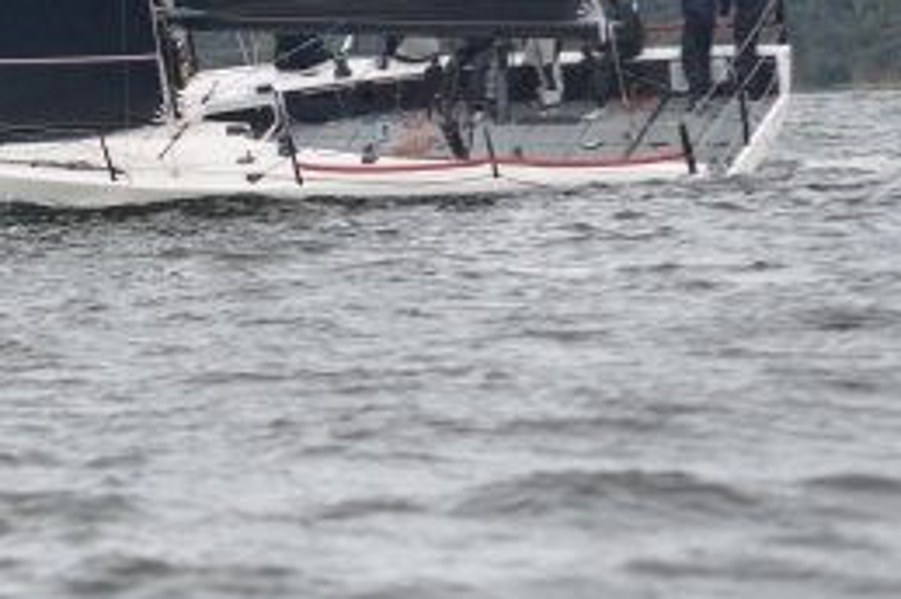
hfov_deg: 3.4
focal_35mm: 608
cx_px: -73
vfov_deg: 2.3
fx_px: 15198
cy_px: 52
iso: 400
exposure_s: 1/1600
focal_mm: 150
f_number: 5
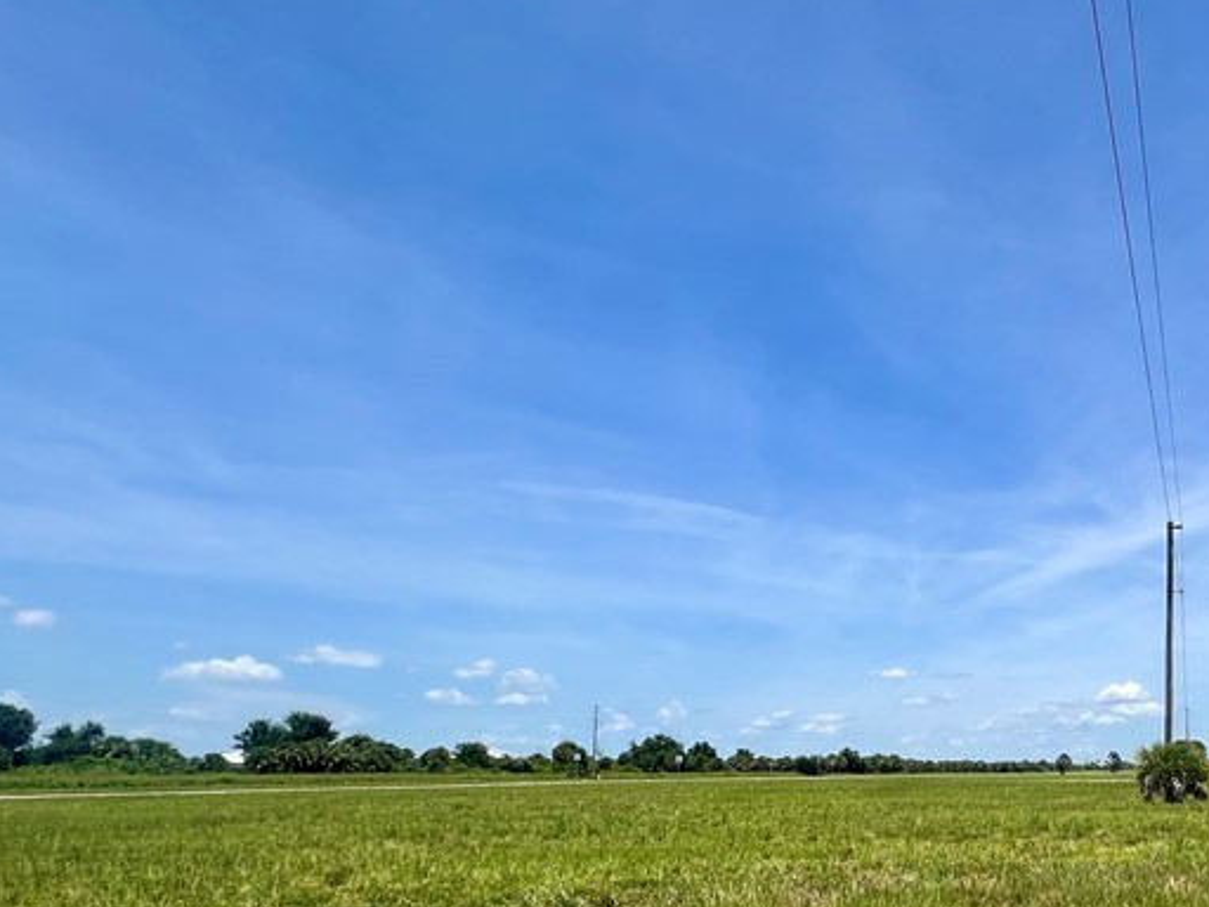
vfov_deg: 50.6
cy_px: 692
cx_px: 1110
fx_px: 908
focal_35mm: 26
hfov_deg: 56.9
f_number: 1.8
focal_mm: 1.57
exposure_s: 1/2801
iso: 32
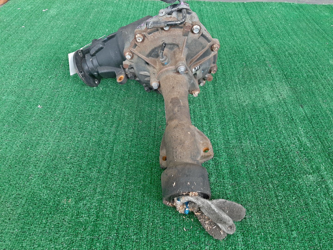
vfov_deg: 53.1
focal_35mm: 26
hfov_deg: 67.3
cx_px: 166
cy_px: 125
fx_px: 250
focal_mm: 3.93
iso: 175
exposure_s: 1/50
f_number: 1.7
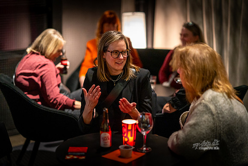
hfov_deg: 23.9
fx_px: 586
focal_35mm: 85
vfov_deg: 16.1
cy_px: 83
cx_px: 124
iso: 5000
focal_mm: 85
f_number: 1.4
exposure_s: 1/200
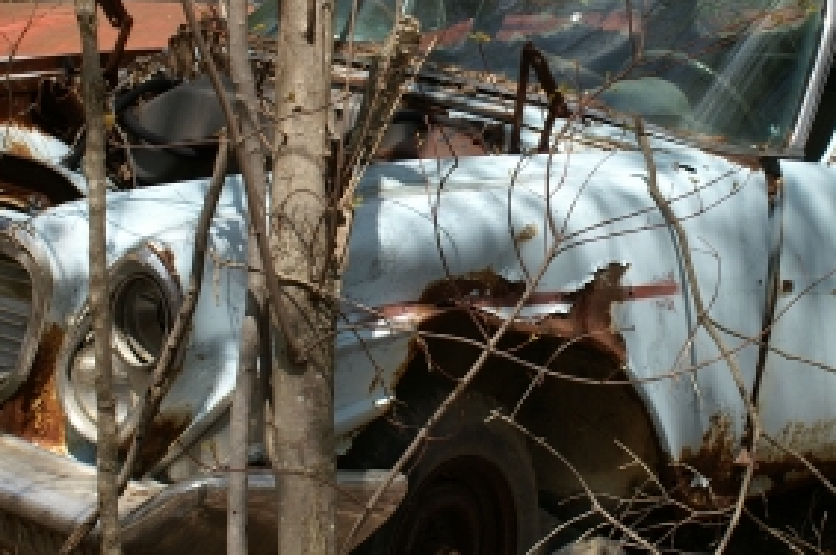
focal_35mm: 95
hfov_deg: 21.4
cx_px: 508
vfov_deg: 14.3
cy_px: 202
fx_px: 2204
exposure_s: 1/160
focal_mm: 28
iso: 125
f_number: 9
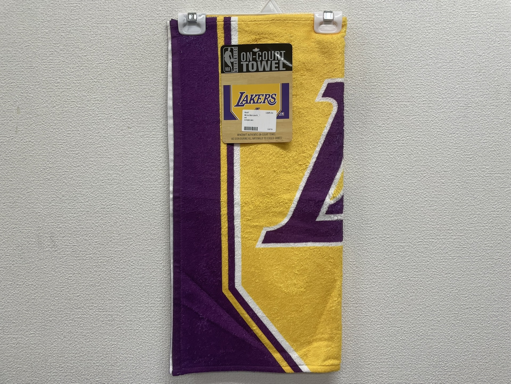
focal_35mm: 26
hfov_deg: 67.3
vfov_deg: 53.1
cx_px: 256
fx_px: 384
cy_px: 192
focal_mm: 4.2
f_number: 1.6
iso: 50
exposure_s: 1/120
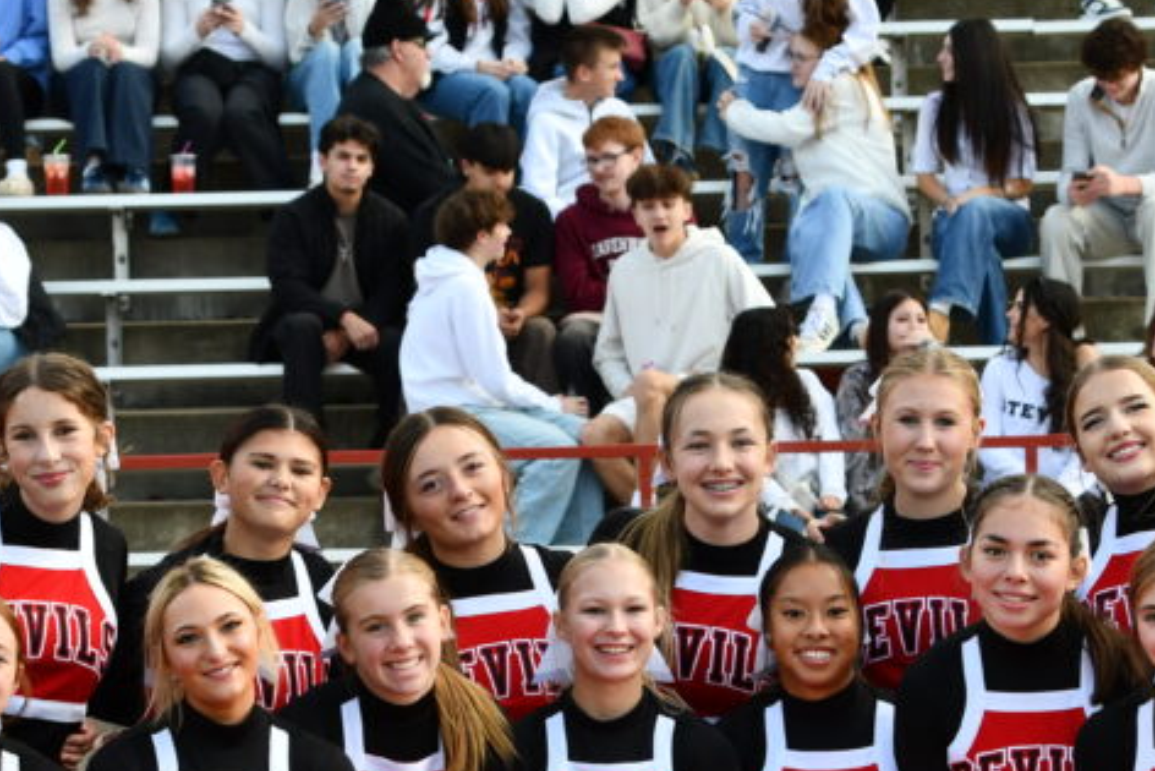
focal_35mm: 228
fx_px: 7317
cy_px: 819
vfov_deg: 6.0
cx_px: 516
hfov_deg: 9.0
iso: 400
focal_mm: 70
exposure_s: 1/500
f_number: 5.6
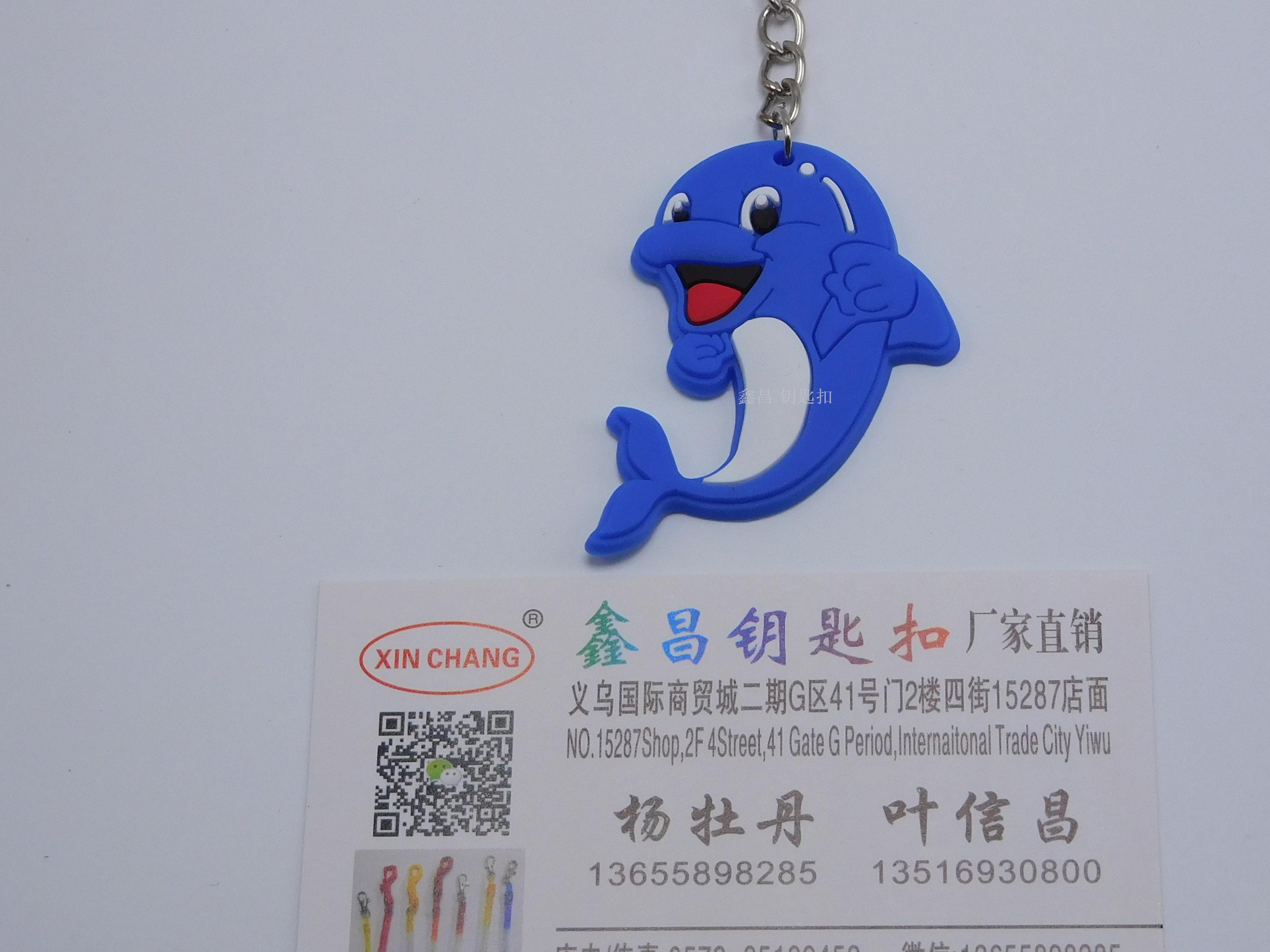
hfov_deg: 18.0
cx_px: 786
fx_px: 3999
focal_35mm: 109
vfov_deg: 13.6
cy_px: 396
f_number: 4.5
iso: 125
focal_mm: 12.5
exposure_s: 1/640
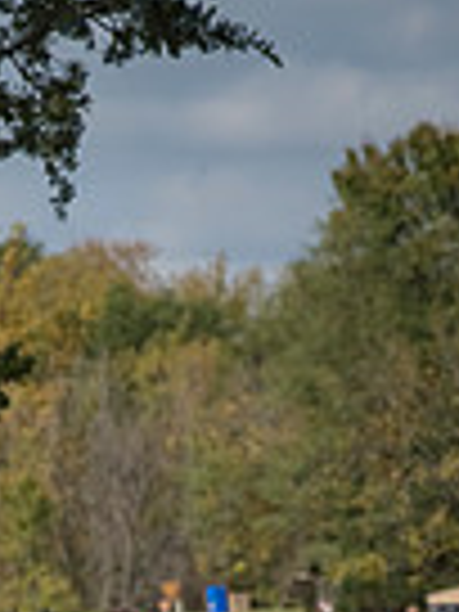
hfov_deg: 3.7
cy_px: 1008
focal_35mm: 398
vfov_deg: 4.9
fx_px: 7037
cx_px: -198
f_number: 16
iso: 800
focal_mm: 125
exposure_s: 1/640
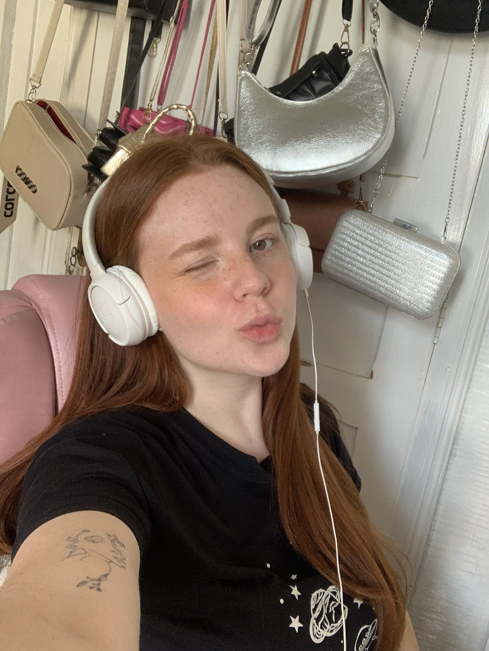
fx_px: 603
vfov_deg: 56.8
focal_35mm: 32
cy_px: 326
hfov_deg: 44.2
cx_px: 244
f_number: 2.2
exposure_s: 1/60
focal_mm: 2.87
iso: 125
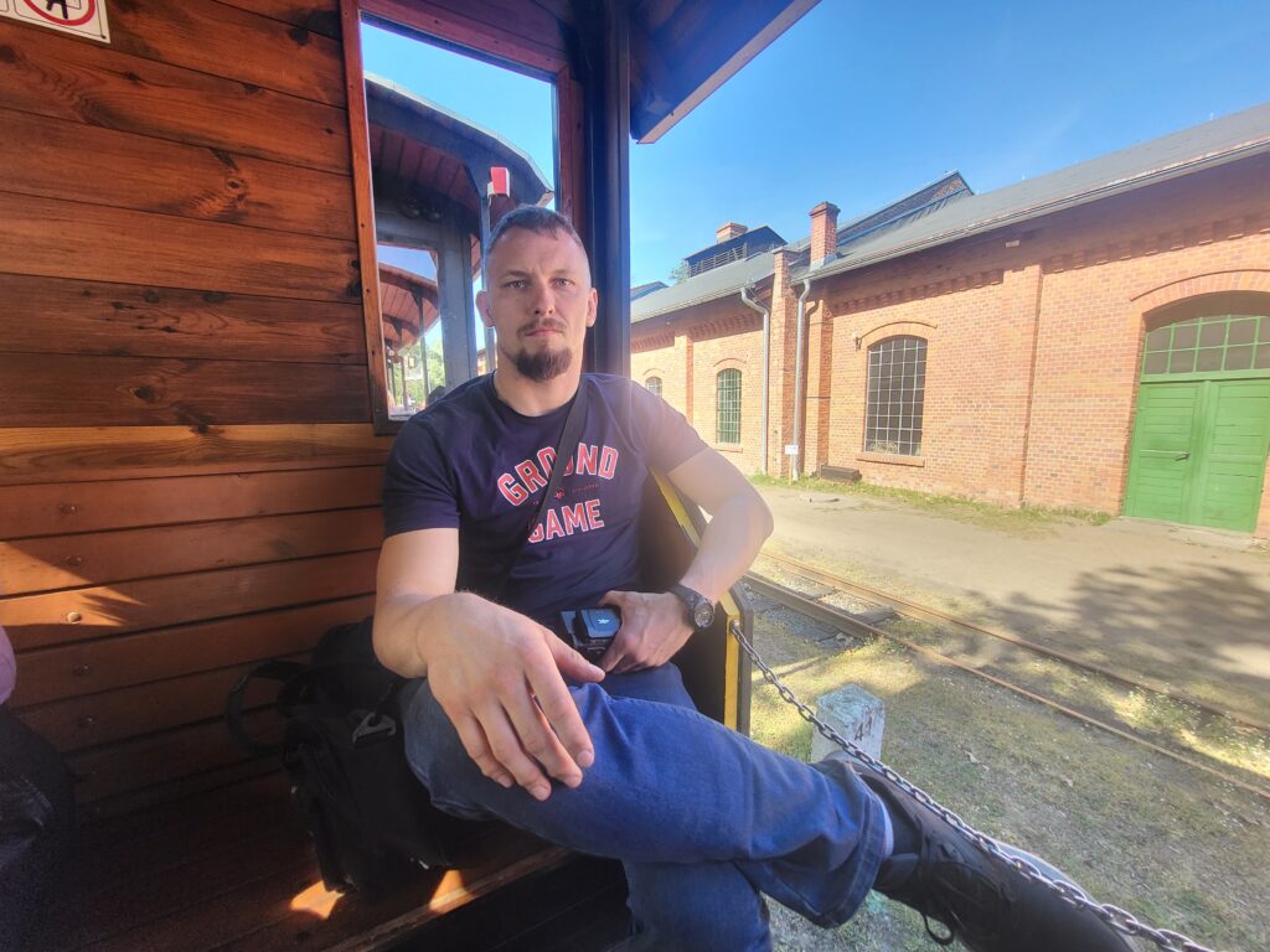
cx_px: 635
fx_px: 477
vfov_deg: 89.9
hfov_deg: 106.2
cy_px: 476
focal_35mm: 13
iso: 50
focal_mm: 1.74
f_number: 2.2
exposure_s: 1/100
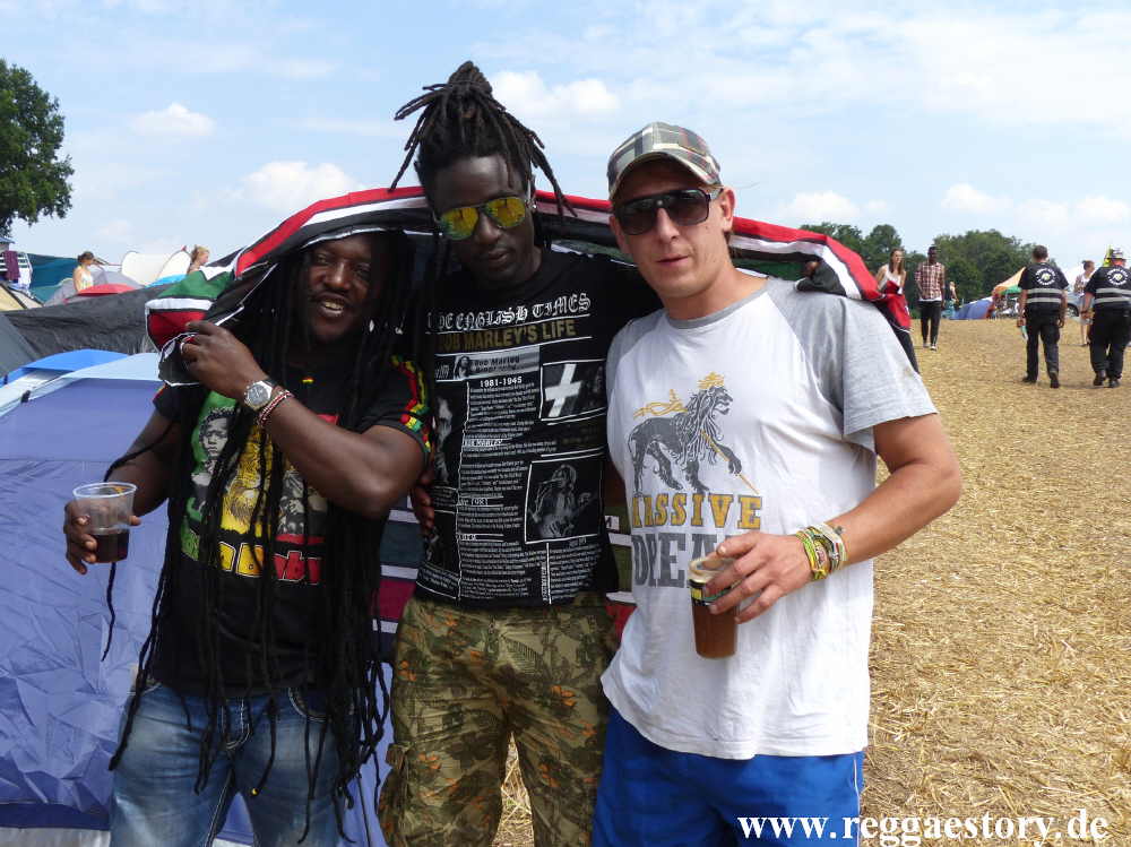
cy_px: 424
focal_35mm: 38
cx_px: 566
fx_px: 1241
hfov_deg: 49.0
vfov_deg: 37.7
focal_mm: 6.8
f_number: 4
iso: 100
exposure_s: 1/800
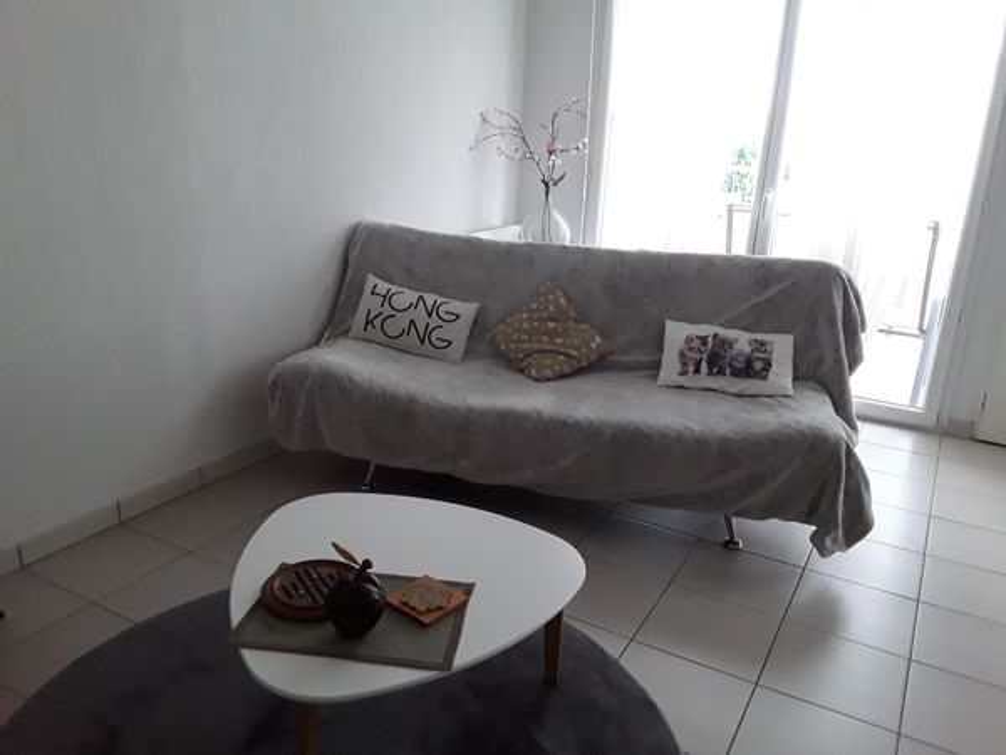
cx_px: 503
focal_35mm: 27
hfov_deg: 65.3
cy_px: 378
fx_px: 785
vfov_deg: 51.4
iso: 200
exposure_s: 1/33
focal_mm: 2.91
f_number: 1.9
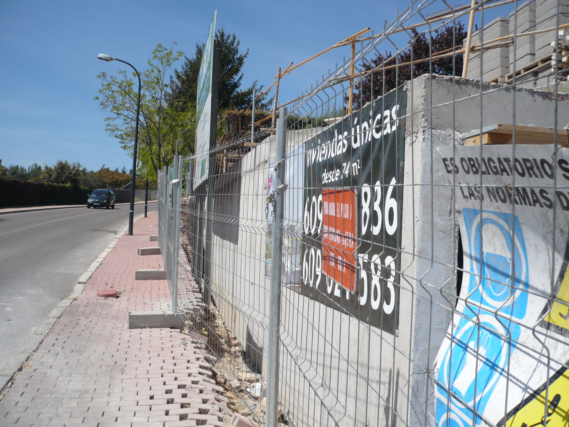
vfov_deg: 40.7
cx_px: 284
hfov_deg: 52.6
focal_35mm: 35
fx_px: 575
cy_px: 214
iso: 100
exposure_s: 1/250
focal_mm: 5.8
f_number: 8
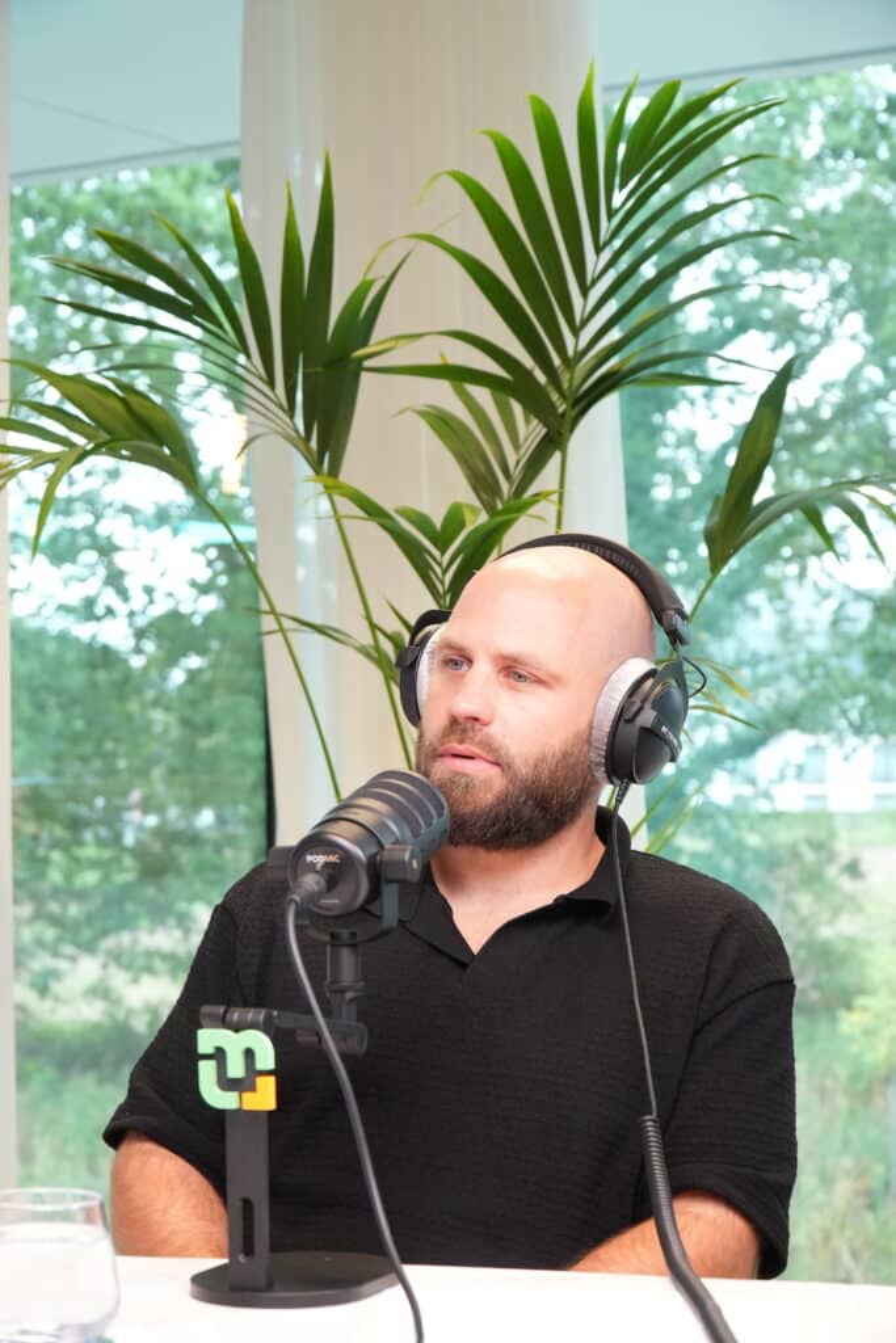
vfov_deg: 29.9
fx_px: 2519
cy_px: 672
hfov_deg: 20.2
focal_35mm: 68
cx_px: 448
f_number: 5
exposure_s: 1/125
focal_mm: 45
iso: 2000
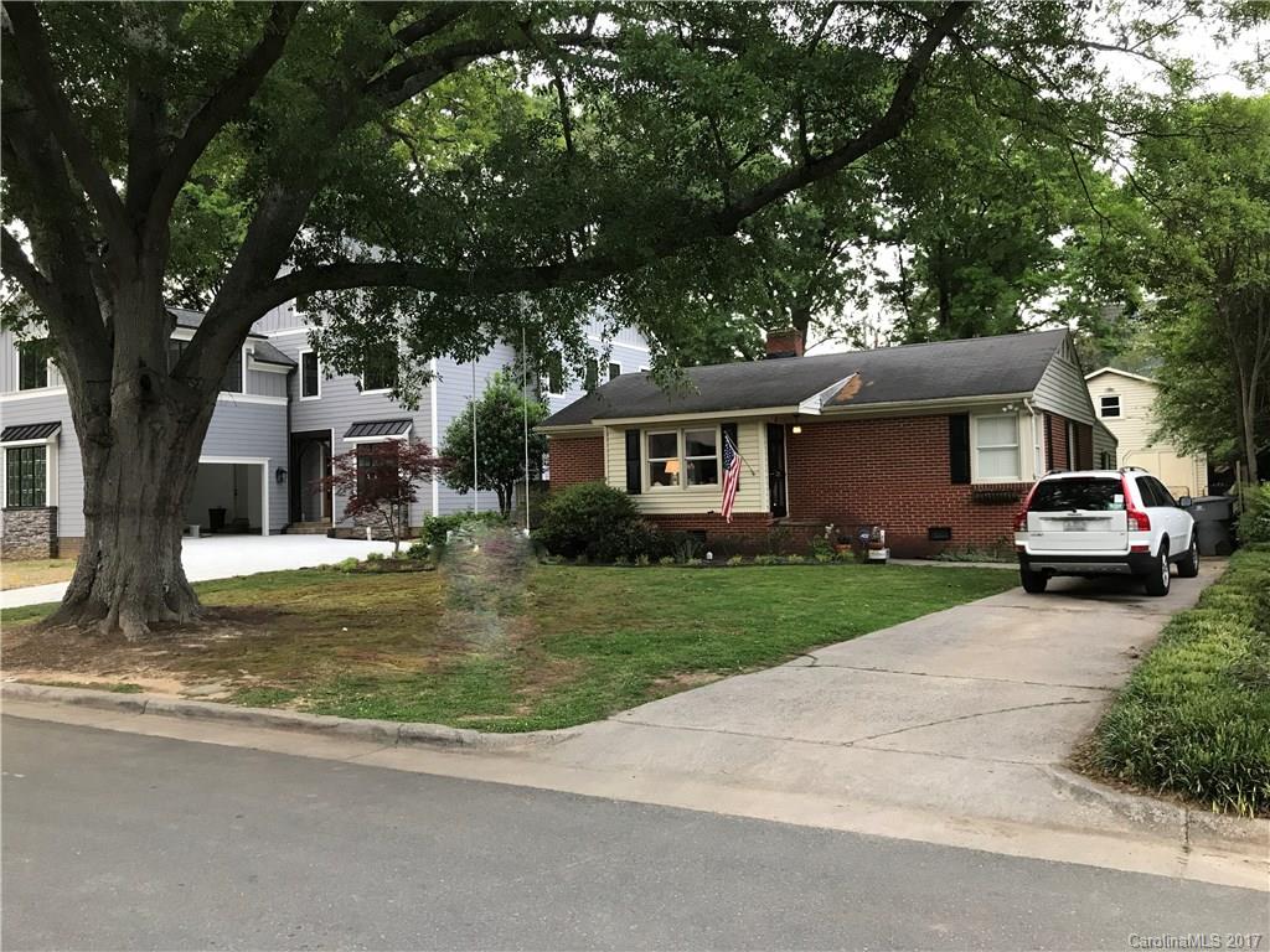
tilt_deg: +2.6
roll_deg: +0.9
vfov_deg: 49.7
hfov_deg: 63.4
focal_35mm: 28
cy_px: 476
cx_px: 635
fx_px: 1027
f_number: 1.8
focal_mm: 3.99
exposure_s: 1/30
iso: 25
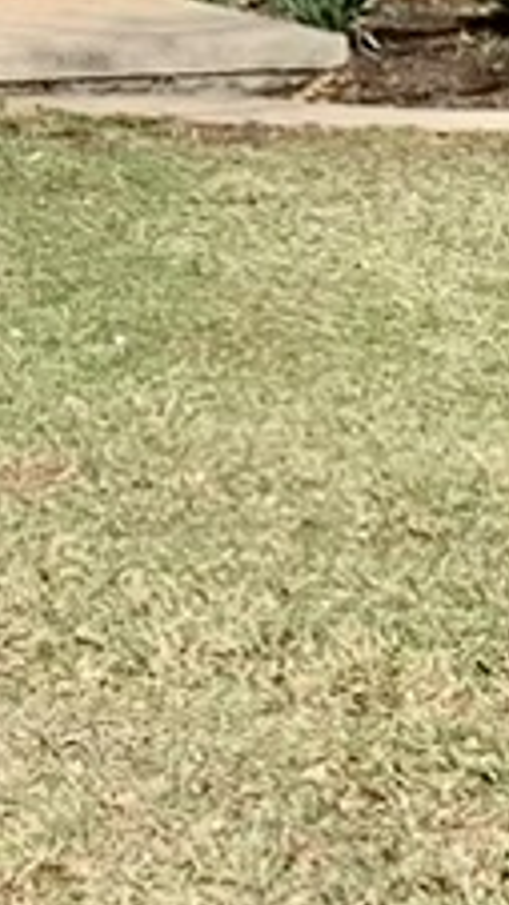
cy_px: -801
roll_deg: +0.9
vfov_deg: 8.1
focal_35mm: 257
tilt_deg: +3.7
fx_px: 6171
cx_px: -489
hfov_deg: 4.7
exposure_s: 1/1779
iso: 25
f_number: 1.8
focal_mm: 4.25
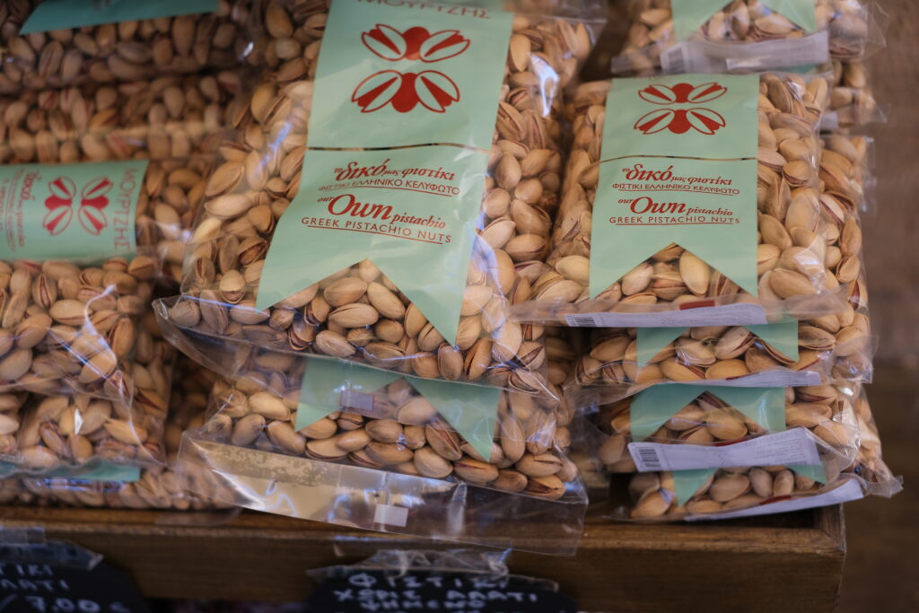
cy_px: 306
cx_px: 460
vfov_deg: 25.5
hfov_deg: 37.5
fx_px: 1353
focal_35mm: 53
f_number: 2.5
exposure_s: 1/250
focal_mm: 35
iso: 320
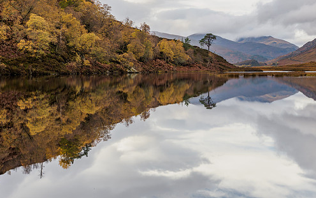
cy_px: 71
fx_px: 577
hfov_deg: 30.6
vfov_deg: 19.4
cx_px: 155
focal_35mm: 67
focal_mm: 27
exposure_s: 1/3
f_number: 7.1
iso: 200
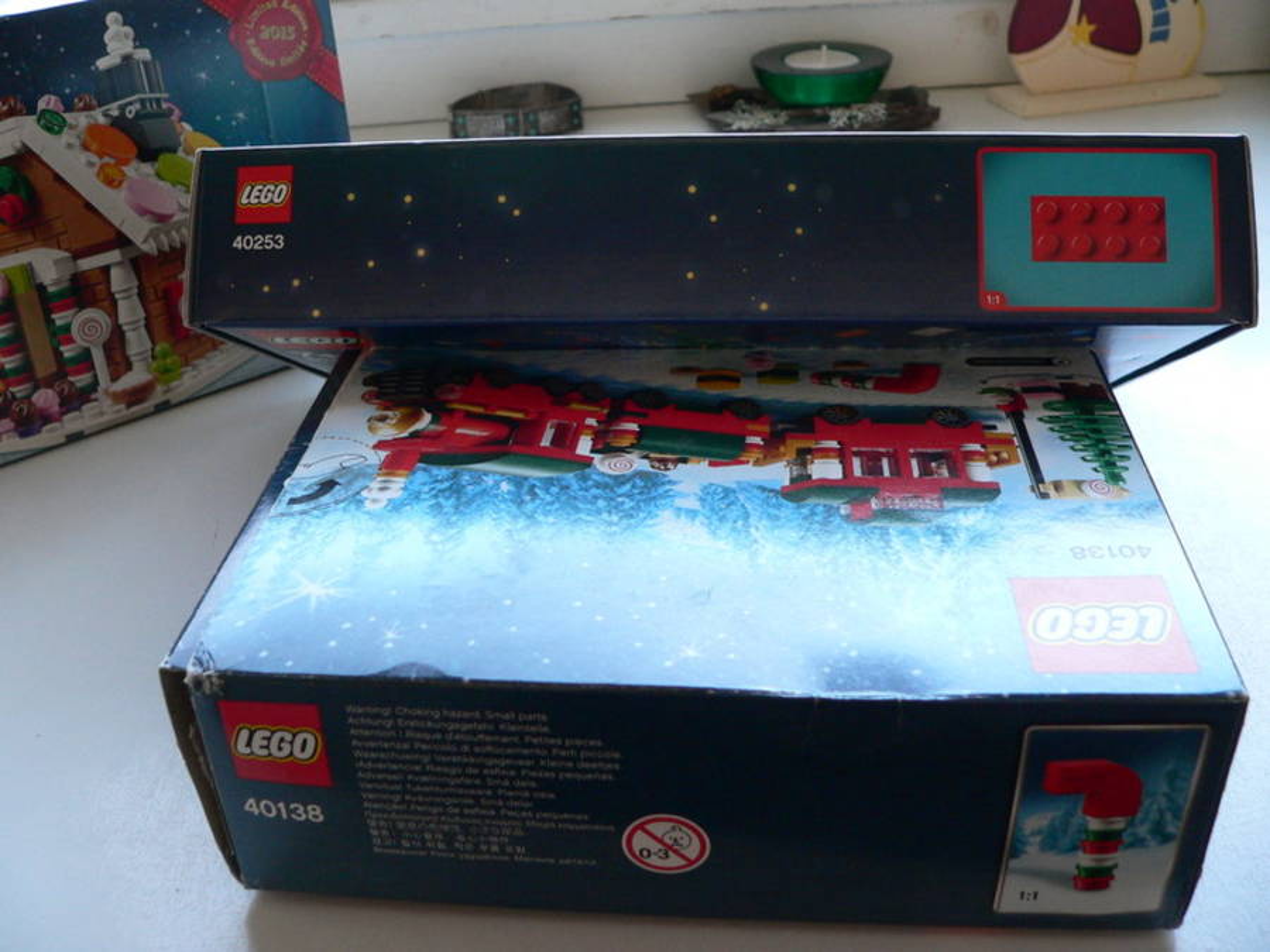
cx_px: 635
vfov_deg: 39.7
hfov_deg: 51.4
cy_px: 476
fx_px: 1321
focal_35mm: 36
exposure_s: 1/50
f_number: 2.8
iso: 200
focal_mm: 6
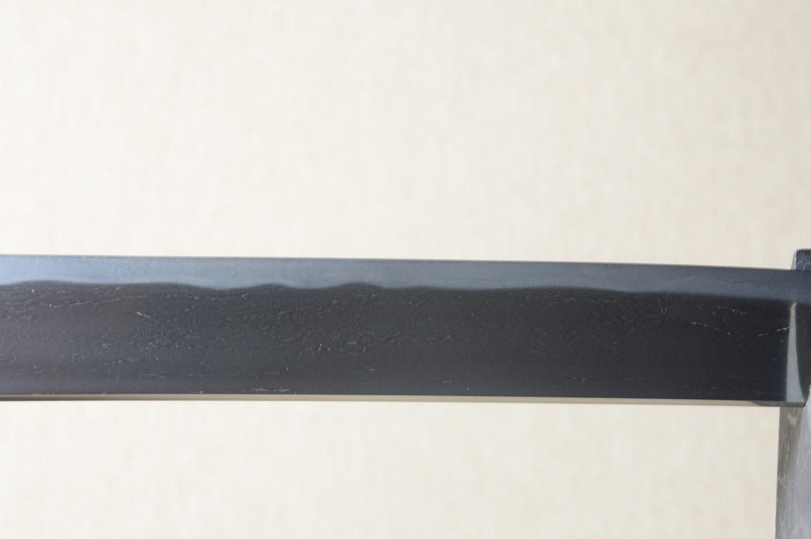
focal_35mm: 112
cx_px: 406
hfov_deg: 18.2
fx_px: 2532
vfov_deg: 12.2
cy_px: 270
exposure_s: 1/1.6
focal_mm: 75
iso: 400
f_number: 11
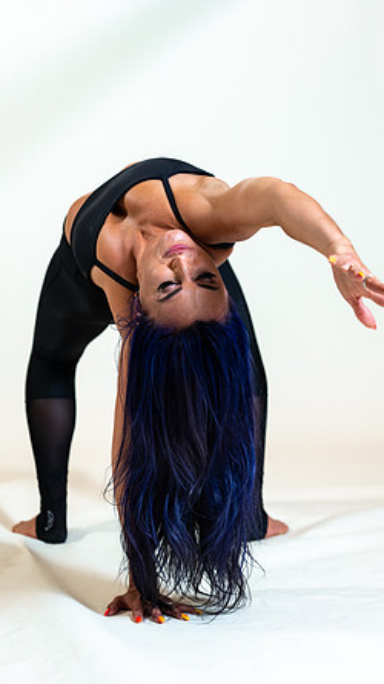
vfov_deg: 23.7
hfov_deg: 13.4
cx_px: 201
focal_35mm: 90
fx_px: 1631
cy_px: 343
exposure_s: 1/160
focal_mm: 85
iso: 320
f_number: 4
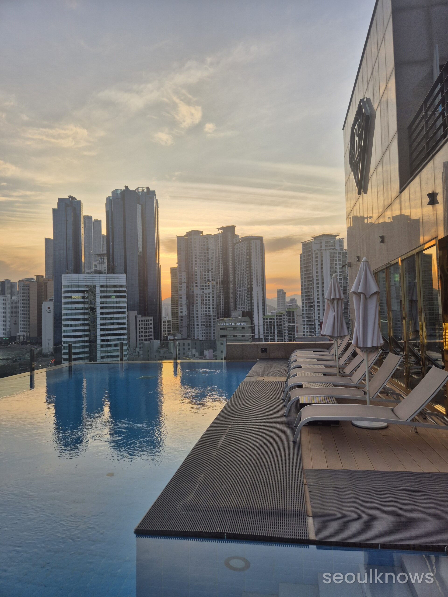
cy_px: 298
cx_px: 224
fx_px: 397
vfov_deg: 73.9
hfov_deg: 58.9
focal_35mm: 23
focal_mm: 5.4
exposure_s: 1/325
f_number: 1.8
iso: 25
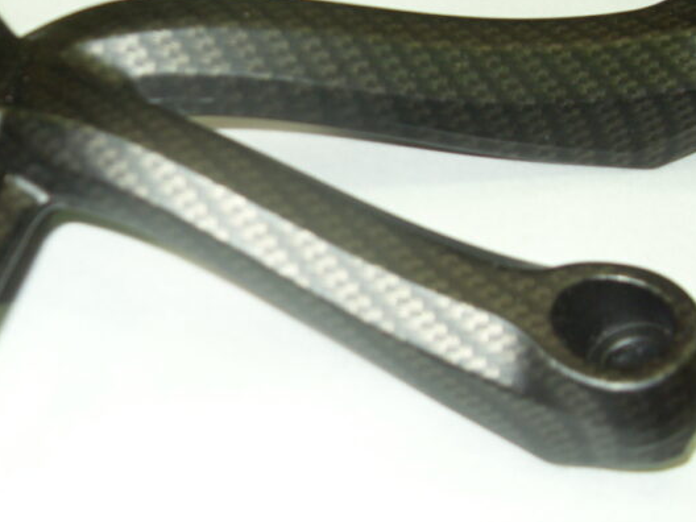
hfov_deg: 36.0
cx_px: 269
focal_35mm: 53
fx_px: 1066
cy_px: 241
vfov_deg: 27.5
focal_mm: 6.3
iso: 100
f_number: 2.8
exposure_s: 1/45
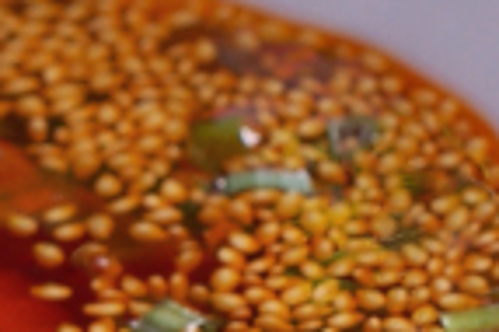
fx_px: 7435
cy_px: 453
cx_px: -642
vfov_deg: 2.6
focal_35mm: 537
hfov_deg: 3.8
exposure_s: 1/400
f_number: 7.1
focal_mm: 50
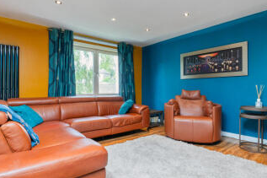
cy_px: 91
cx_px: 131
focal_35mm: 21
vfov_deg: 59.4
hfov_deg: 81.2
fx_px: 156
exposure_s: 1/20
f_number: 8
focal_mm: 14
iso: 200
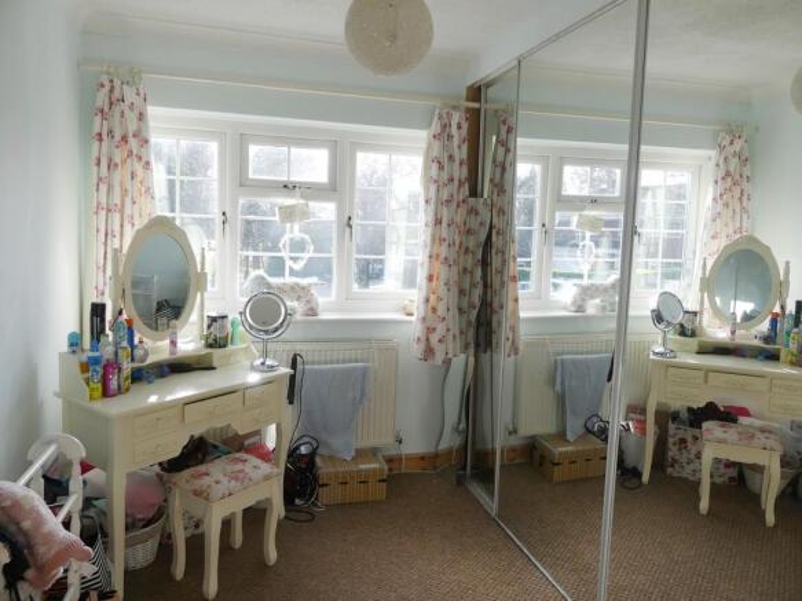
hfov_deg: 69.4
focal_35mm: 25
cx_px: 401
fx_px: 579
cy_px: 300
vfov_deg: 54.9
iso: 100
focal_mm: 4.5
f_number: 3.2
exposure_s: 1/125
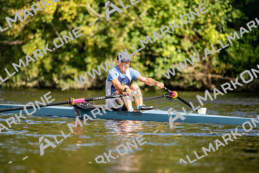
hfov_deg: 5.1
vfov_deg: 3.4
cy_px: 86
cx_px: 130
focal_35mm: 400
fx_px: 2880
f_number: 4.5
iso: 360
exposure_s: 1/2000
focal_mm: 400
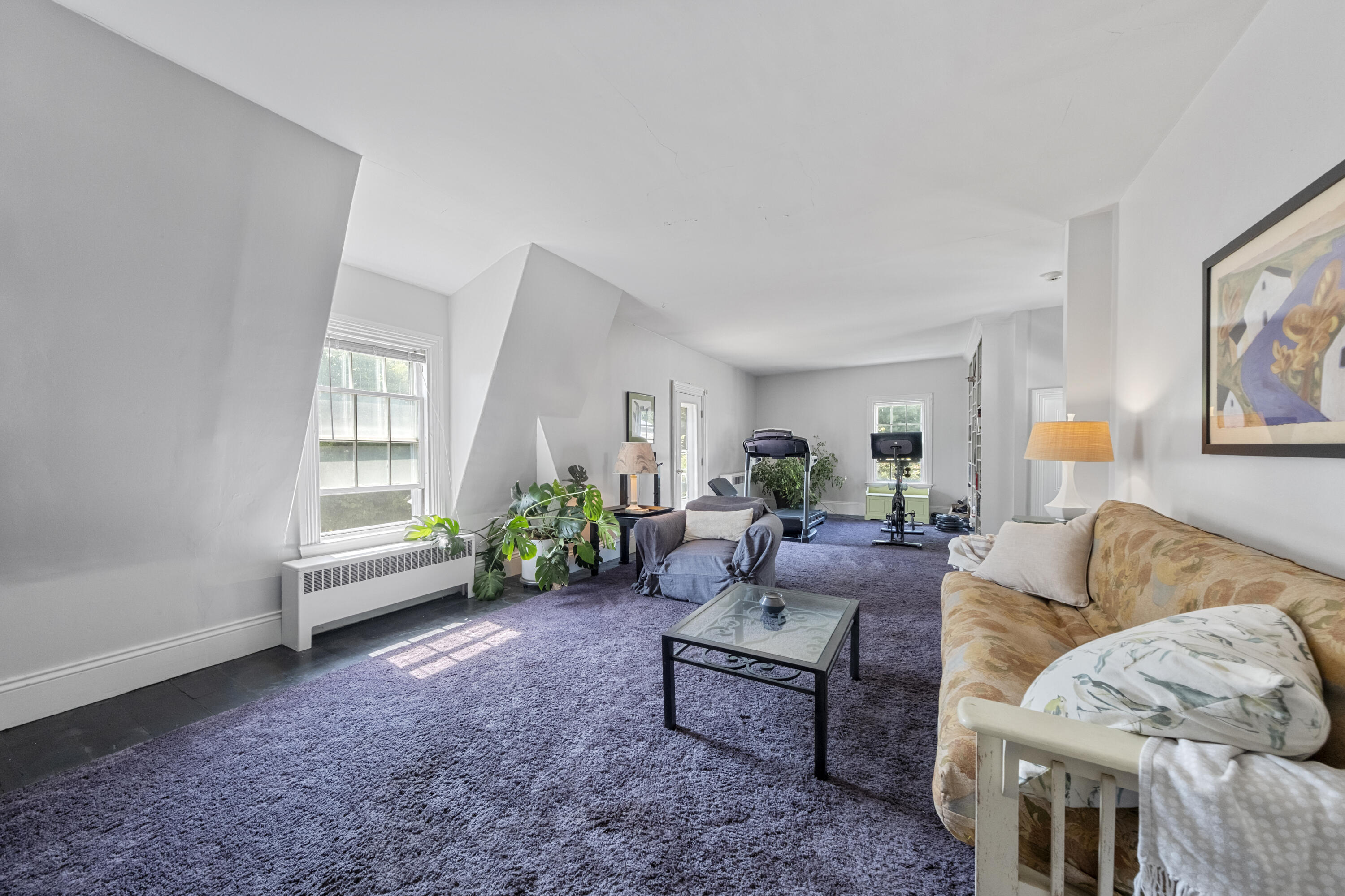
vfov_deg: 90.0
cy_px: 448
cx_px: 672
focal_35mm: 12
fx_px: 448
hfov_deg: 112.6
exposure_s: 1/6
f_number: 8
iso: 640
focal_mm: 8
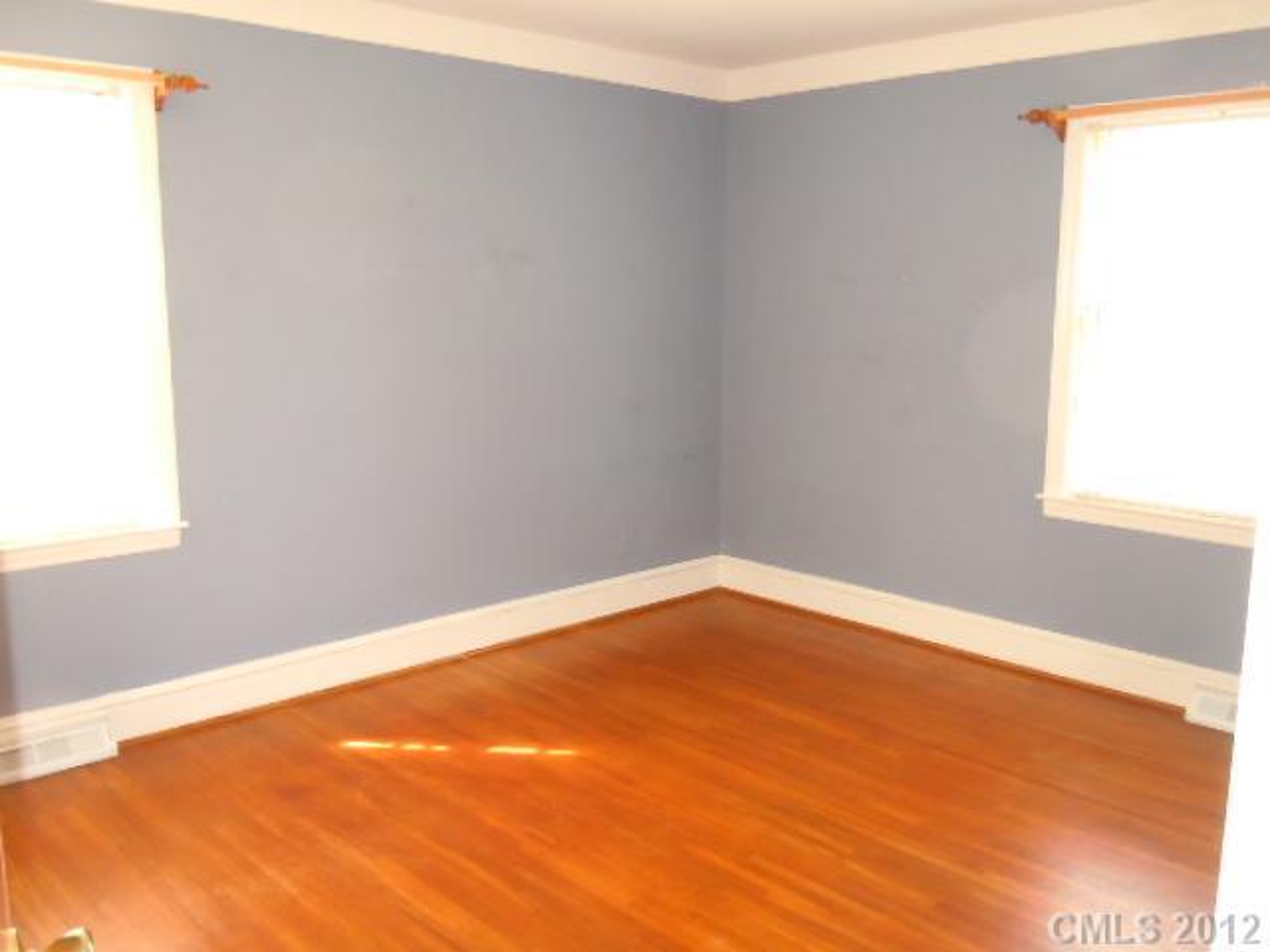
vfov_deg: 46.8
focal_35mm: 30
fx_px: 1101
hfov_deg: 60.0
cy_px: 476
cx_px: 635
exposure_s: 1/30
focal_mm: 5.4
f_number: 3.5
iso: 800
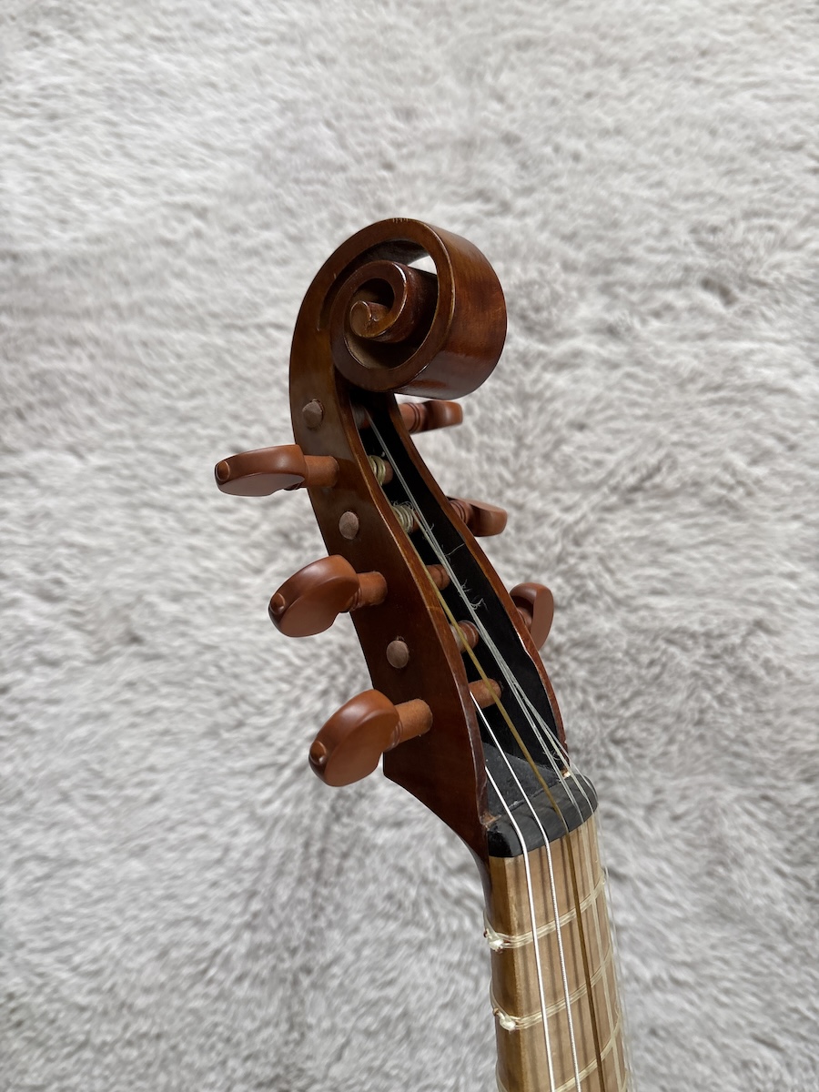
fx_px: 820
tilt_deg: -75.0
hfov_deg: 53.1
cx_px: 410
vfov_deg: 67.3
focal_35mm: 26
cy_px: 546
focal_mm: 5.96
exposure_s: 1/120
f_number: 1.6
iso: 125
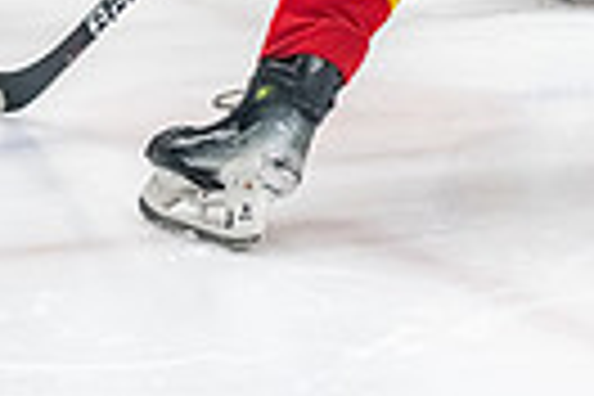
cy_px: -416
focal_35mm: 379
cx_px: 288
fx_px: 6253
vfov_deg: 3.6
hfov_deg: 5.4
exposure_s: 1/800
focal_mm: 86
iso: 3200
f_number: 2.8
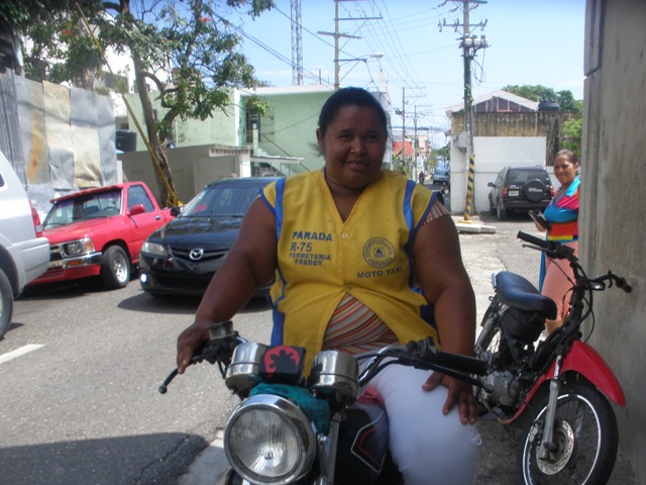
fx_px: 672
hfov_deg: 51.4
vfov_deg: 39.7
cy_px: 242
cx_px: 323
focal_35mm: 36
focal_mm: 6.3
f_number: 5.6
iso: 64
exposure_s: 1/160
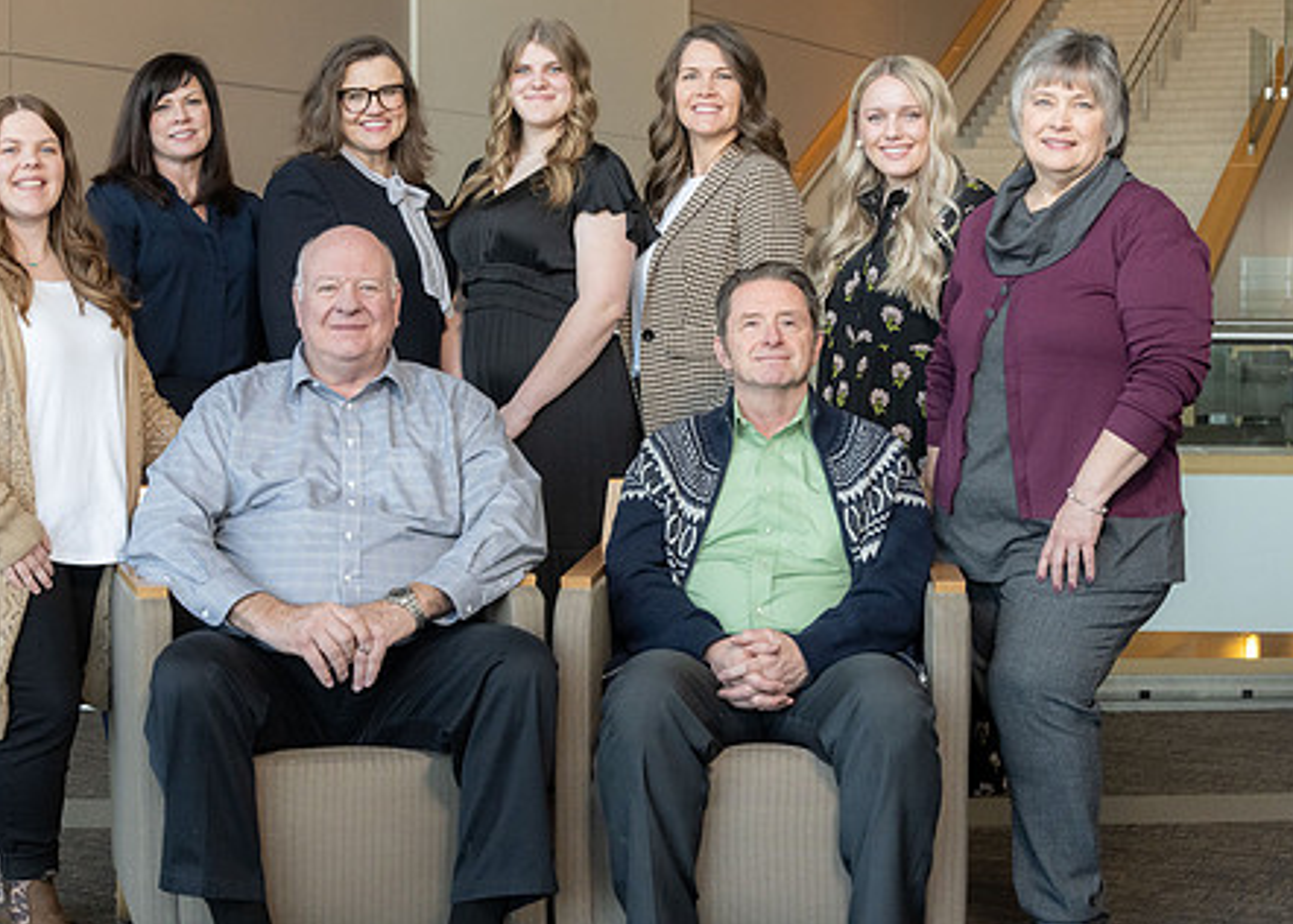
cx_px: 588
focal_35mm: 62
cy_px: 515
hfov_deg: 31.7
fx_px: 2277
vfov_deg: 22.9
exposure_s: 1/160
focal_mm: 44
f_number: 7.1
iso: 1250
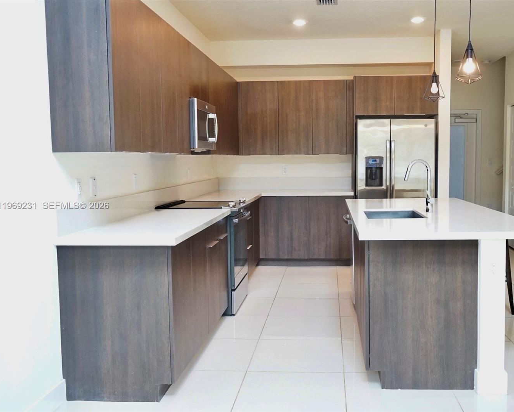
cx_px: 298
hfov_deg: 51.3
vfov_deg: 42.2
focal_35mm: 35
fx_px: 532
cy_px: 206
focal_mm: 21
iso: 1250
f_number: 4
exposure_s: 1/60
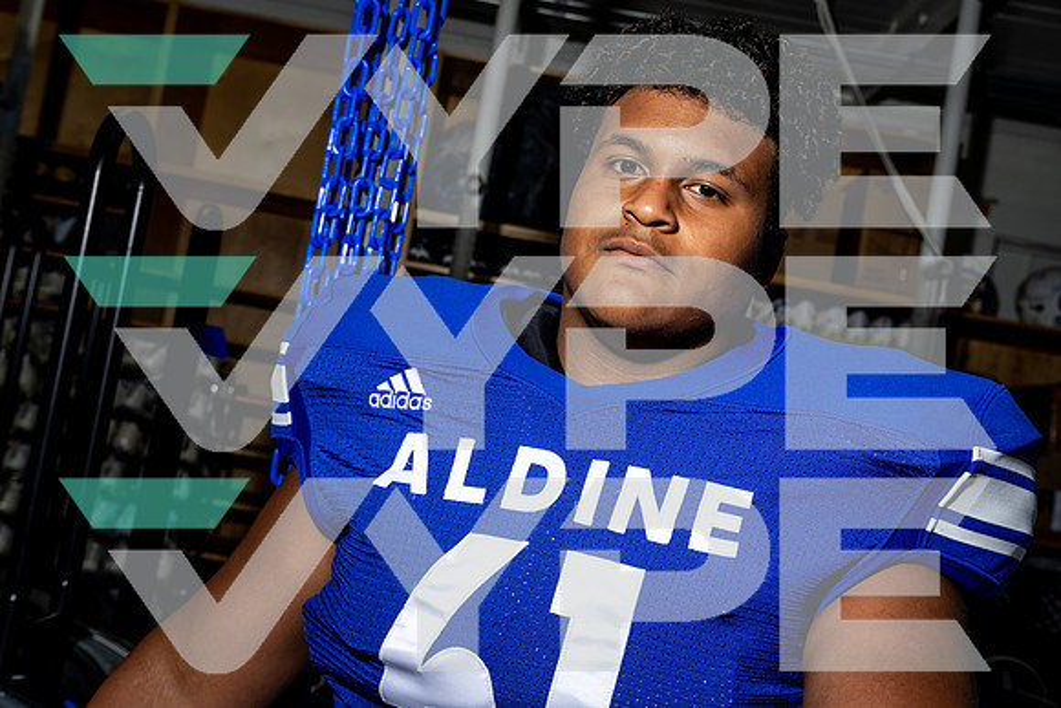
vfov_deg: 30.5
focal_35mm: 44
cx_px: 530
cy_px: 354
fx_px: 1297
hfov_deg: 44.5
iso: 100
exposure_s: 1/125
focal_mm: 44
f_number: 8
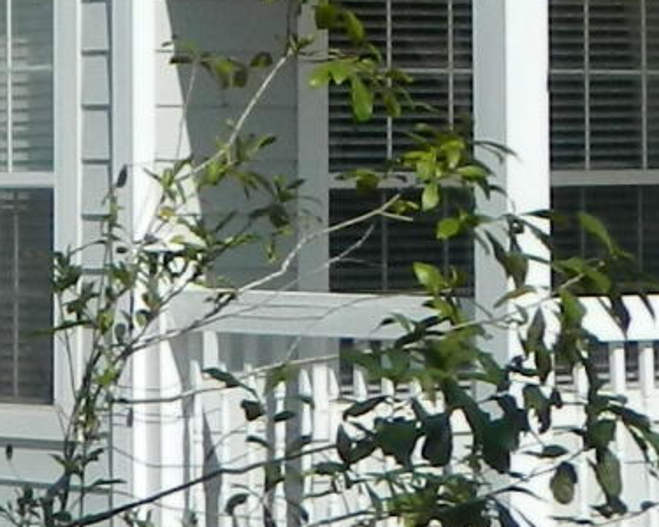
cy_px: -155
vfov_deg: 6.3
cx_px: 322
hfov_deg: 8.0
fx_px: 4720
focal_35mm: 242
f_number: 9.1
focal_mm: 5.6
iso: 80
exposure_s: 1/200
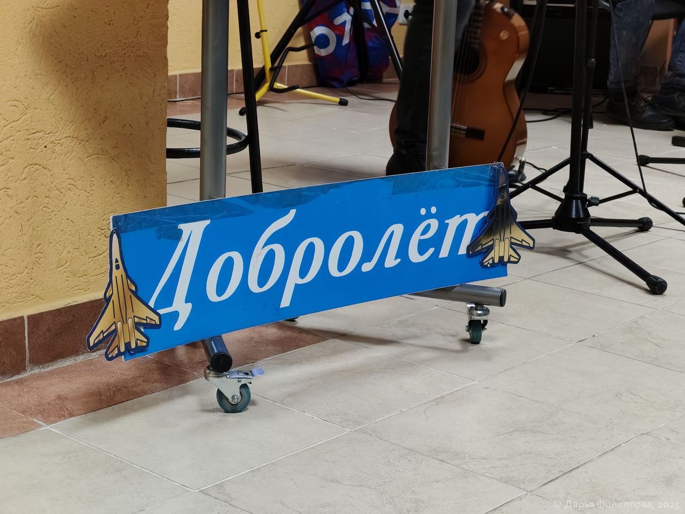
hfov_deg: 28.6
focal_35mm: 68
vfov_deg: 21.6
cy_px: 257
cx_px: 342
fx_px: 1346
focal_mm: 8.67
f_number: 2.4
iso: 640
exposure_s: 1/33
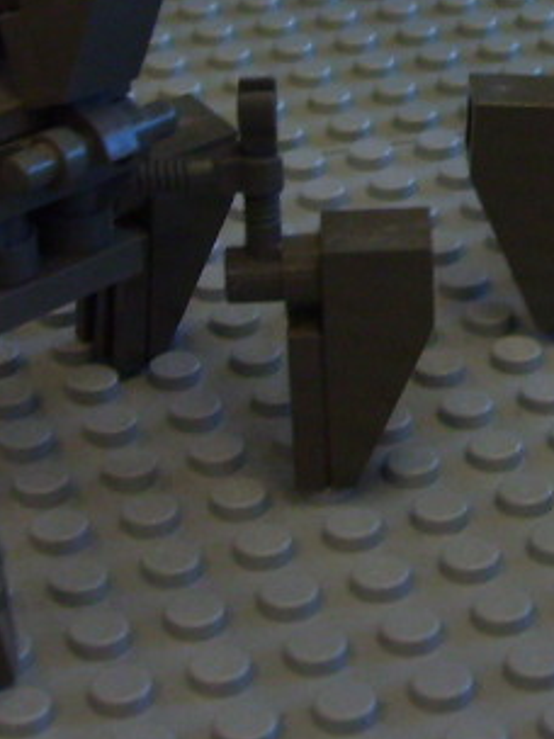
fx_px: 2518
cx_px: 719
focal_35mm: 118
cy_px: -34
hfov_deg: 12.2
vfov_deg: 16.3
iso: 100
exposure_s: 1/30
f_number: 2.8
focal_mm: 5.8
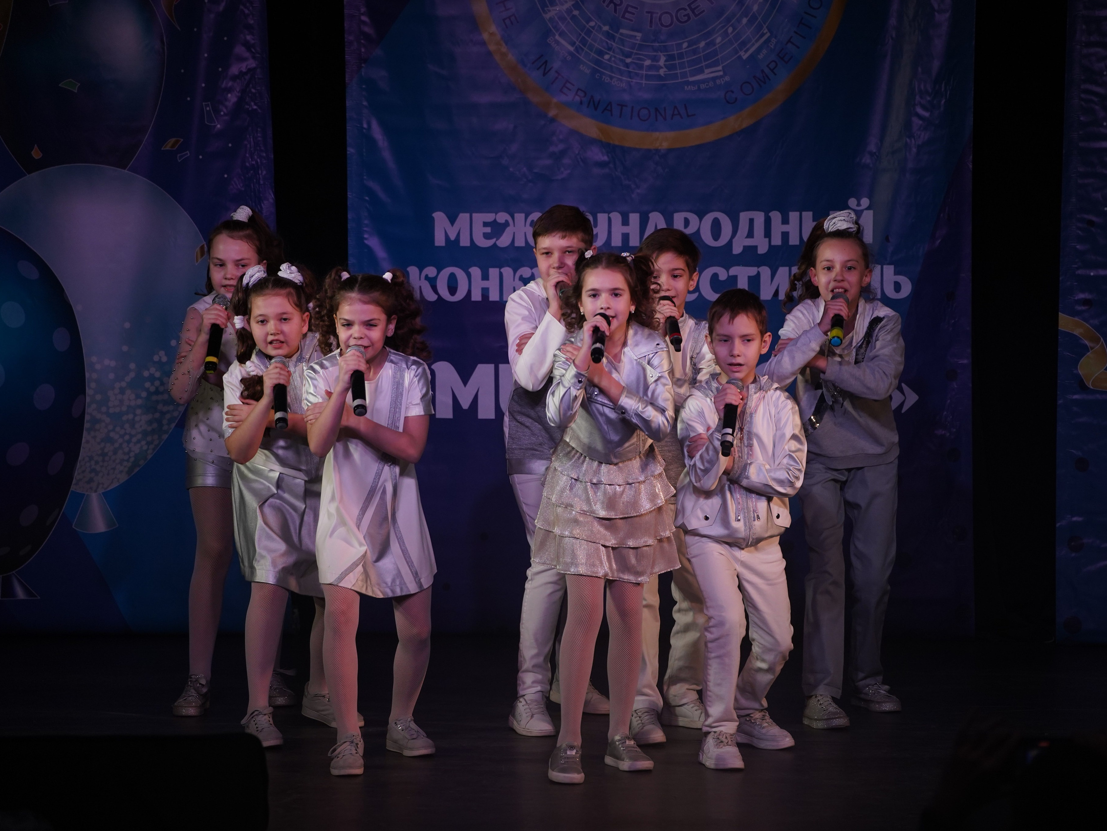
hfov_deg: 12.1
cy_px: 415
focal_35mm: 163
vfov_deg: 9.1
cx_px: 593
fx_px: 5213
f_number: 5
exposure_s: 1/400
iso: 1600
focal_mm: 150
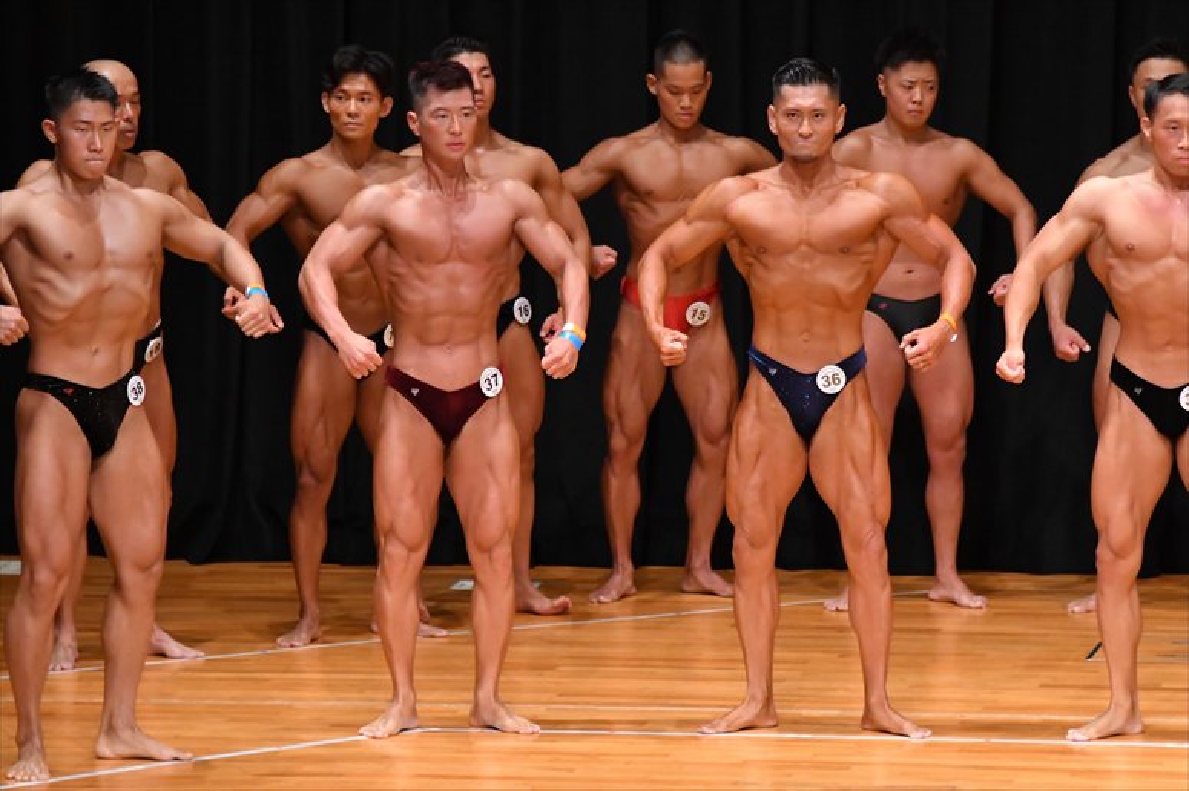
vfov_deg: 5.1
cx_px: 594
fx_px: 8913
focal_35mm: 270
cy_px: 396
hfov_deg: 7.6
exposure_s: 1/400
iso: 5000
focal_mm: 180
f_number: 5.6
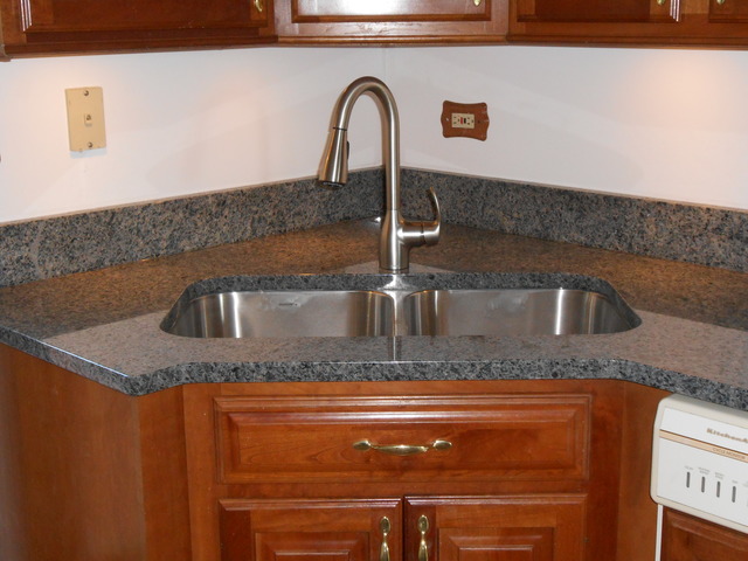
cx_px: 374
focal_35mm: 49
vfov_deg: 29.7
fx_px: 1059
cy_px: 280
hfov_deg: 38.9
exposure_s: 1/60
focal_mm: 8.8
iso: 400
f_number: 4.8
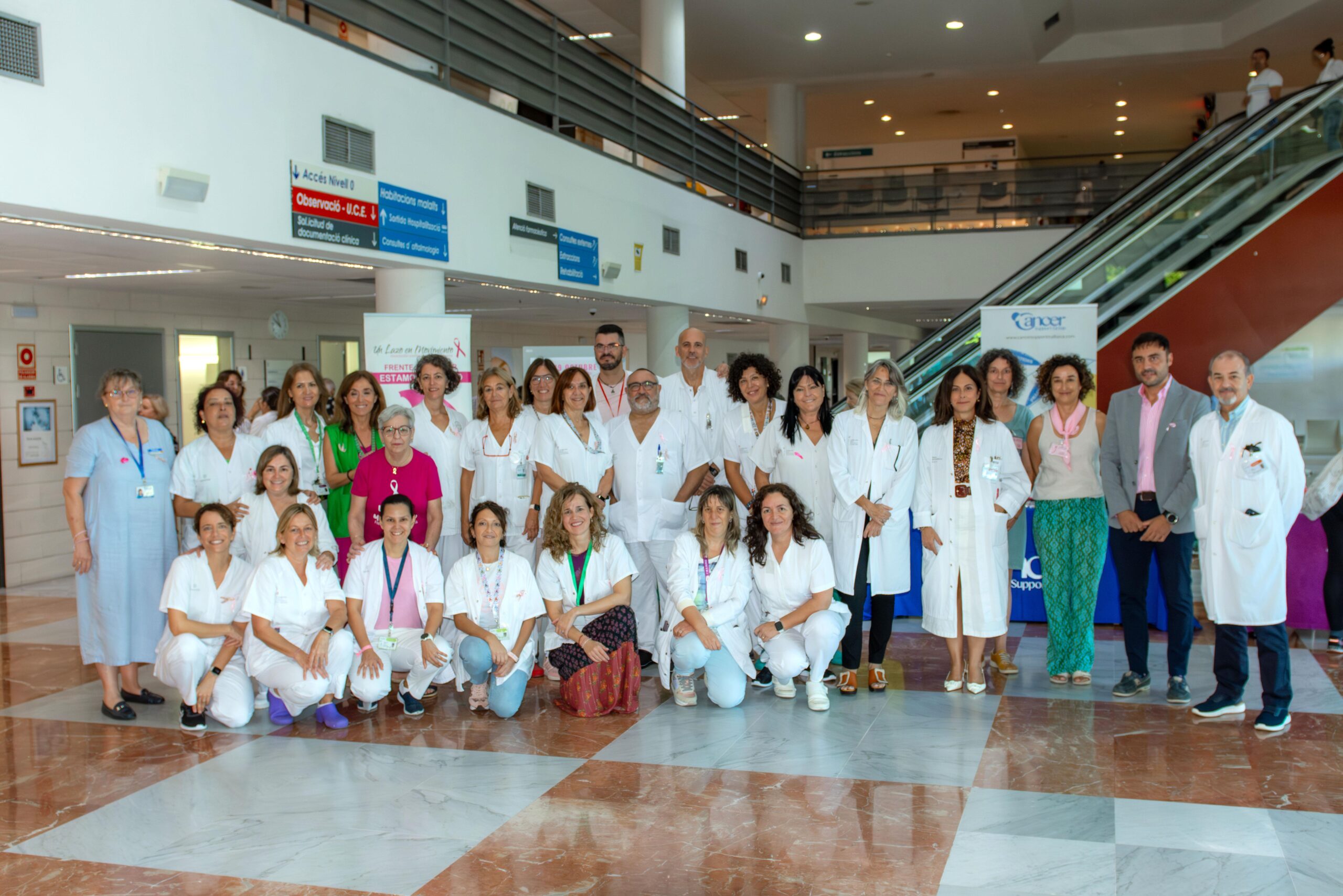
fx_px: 1343
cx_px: 672
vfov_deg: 36.9
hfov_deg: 53.1
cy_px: 448
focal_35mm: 36
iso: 1000
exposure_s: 1/200
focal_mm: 24
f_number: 3.5
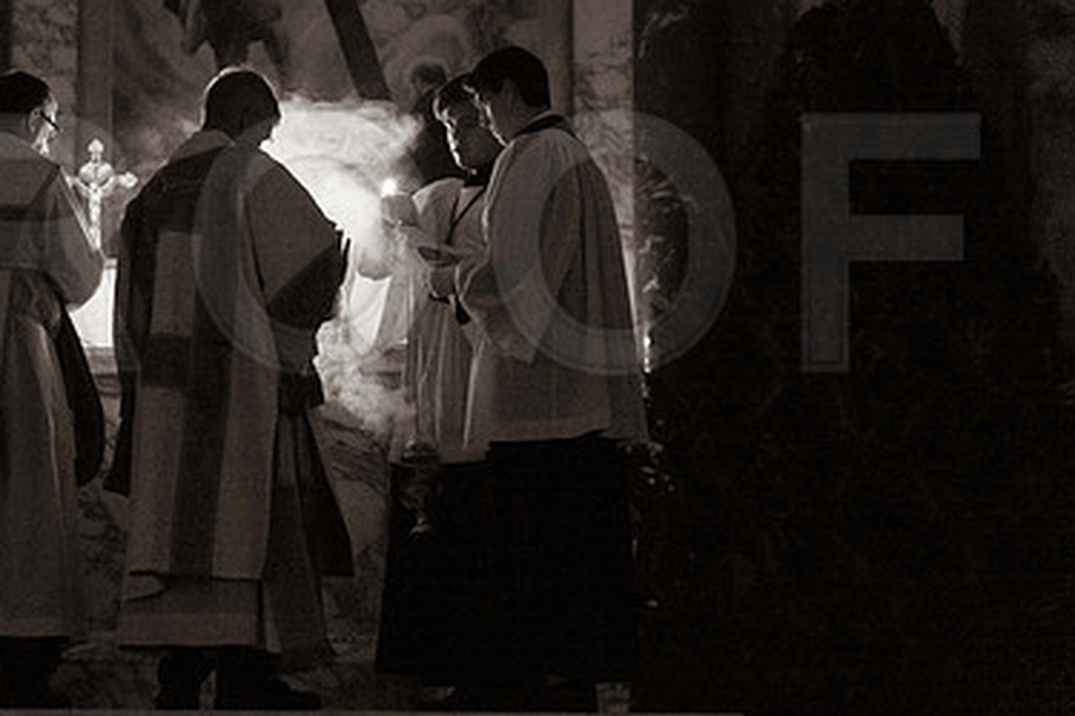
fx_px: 3464
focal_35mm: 116
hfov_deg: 17.6
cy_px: 251
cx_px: 292
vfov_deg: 11.8
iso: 12800
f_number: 2.8
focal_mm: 75
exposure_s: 1/100
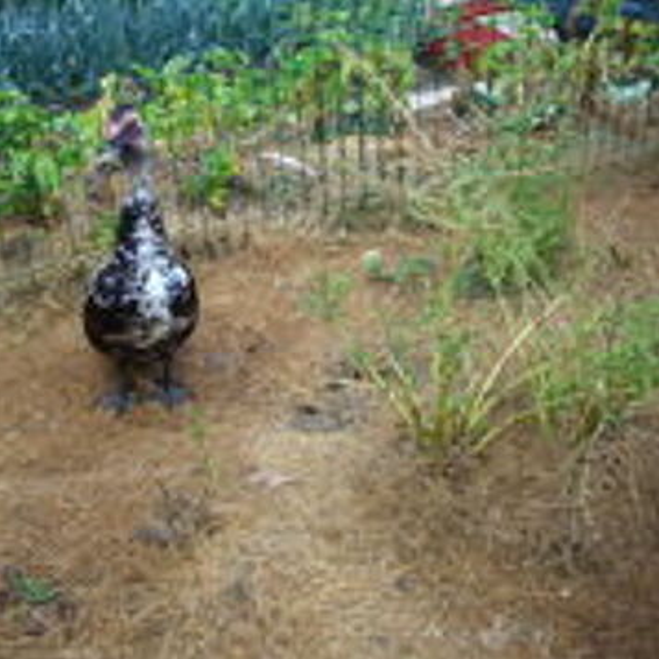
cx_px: 222
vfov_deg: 38.3
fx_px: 948
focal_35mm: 44
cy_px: 330
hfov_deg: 37.9
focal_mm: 6.2
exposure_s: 1/100
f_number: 2.8
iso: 200
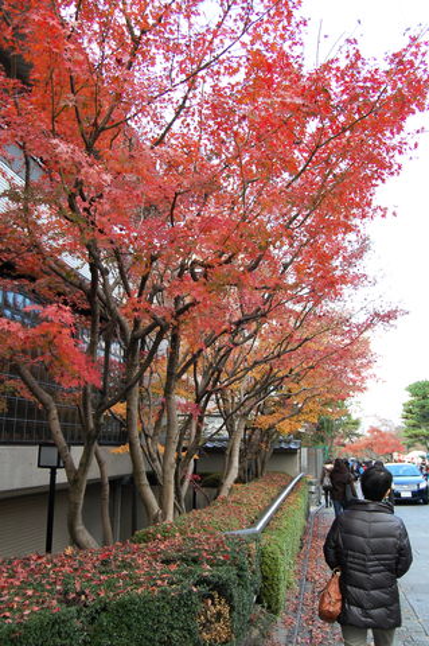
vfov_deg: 57.3
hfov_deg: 39.9
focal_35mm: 33
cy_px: 323
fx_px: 591
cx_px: 214
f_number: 5.6
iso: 400
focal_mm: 22
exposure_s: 1/125
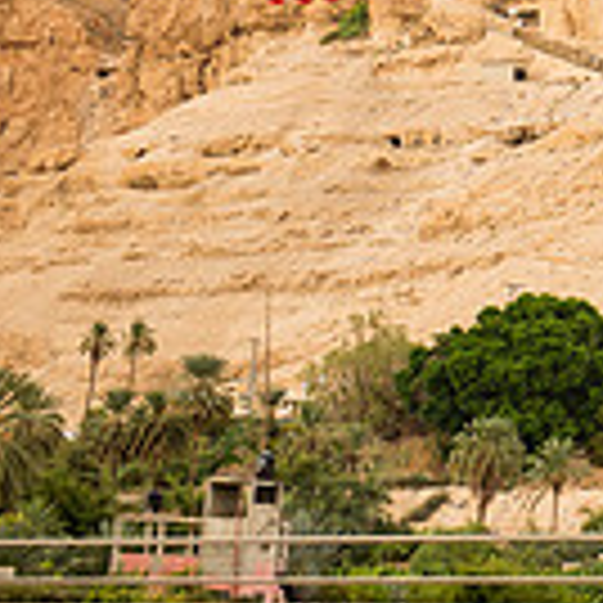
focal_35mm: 203
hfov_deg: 8.3
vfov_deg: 8.5
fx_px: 4001
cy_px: -173
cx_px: 1138
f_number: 2.8
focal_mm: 55
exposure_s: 1/1250
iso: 200
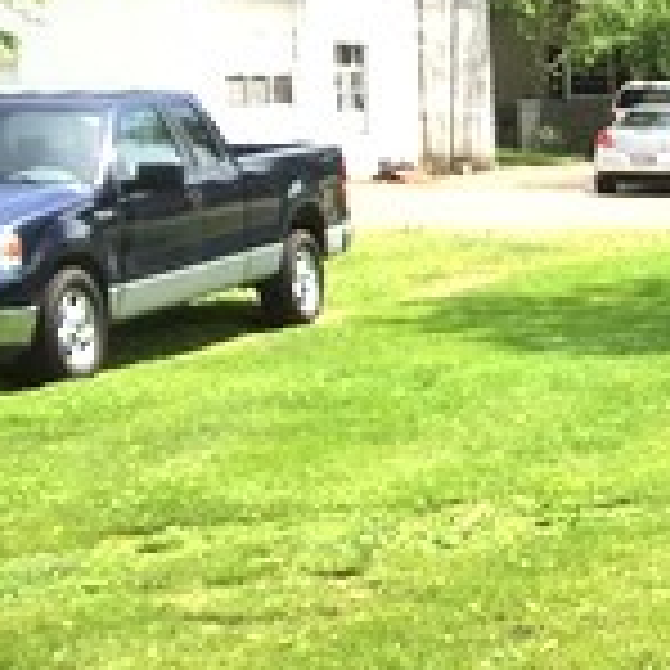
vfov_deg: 15.8
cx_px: 1425
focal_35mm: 110
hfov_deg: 13.2
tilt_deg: -5.2
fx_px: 2409
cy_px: 373
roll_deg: +1.2
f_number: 2.2
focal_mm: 4.15
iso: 25
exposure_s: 1/927
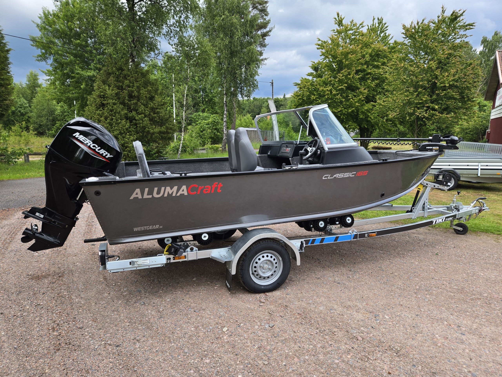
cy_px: 188
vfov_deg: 58.9
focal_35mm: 23
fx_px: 334
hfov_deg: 73.9
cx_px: 251
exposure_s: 1/1111
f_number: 1.8
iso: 80
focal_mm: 5.4
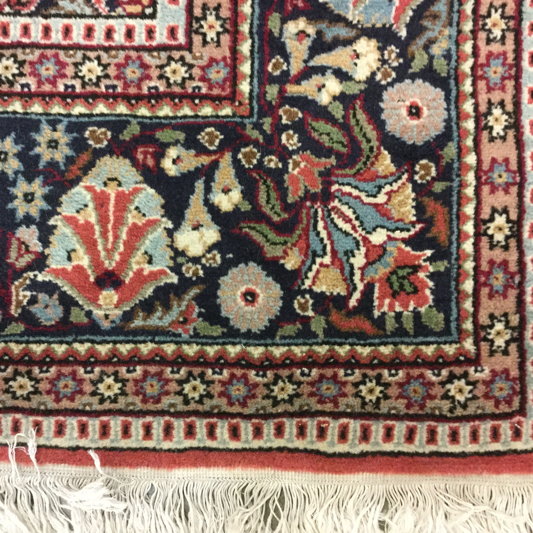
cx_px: 237
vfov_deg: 44.9
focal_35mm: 37
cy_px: 264
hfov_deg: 44.9
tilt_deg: -88.8
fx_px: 645
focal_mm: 3.3
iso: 250
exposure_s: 1/24
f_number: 2.4
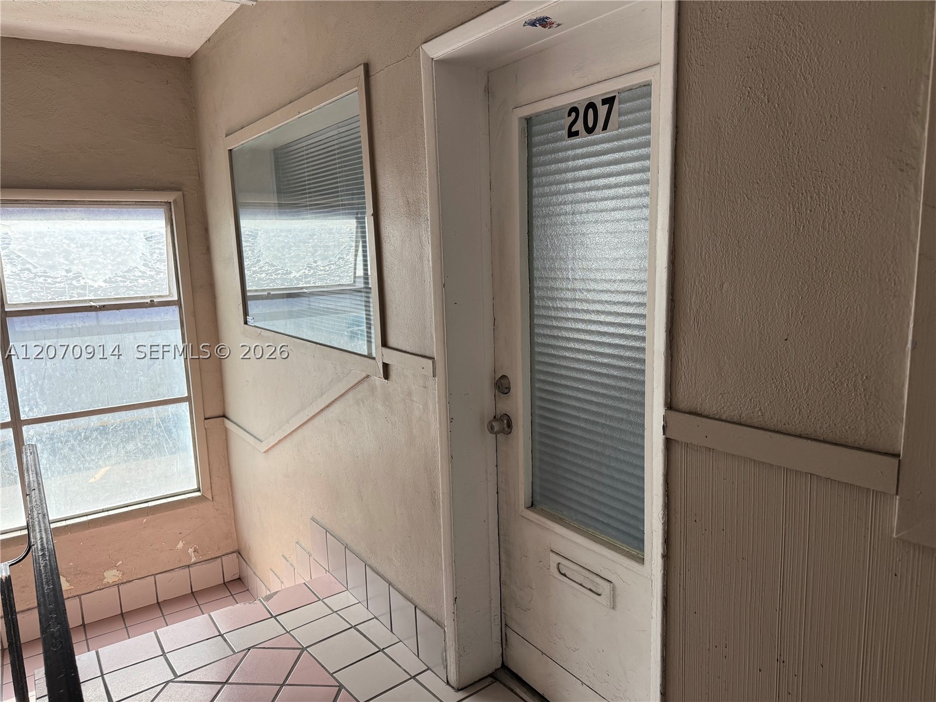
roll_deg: +0.8
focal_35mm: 24
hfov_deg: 71.6
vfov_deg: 56.8
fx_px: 649
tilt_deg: -9.7
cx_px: 468
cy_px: 351
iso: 100
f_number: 1.78
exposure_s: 1/888
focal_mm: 6.76
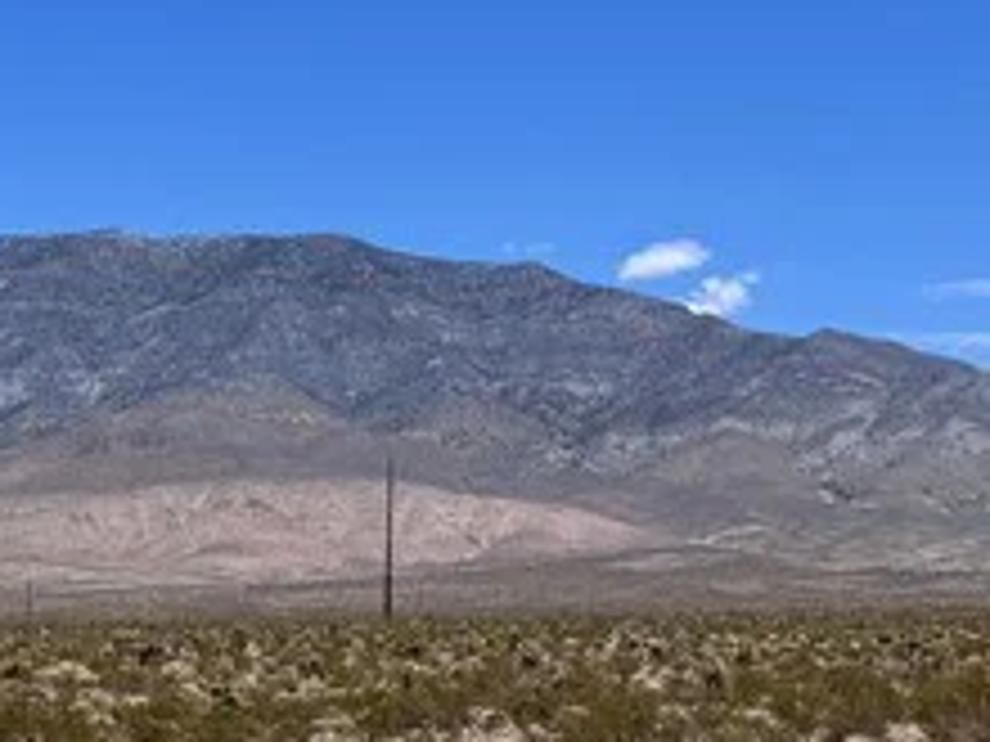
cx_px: -122
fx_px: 3461
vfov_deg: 12.2
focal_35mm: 121
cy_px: 585
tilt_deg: +1.4
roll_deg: -1.7
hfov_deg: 15.8
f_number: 1.6
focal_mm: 5.96
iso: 50
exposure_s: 1/5076
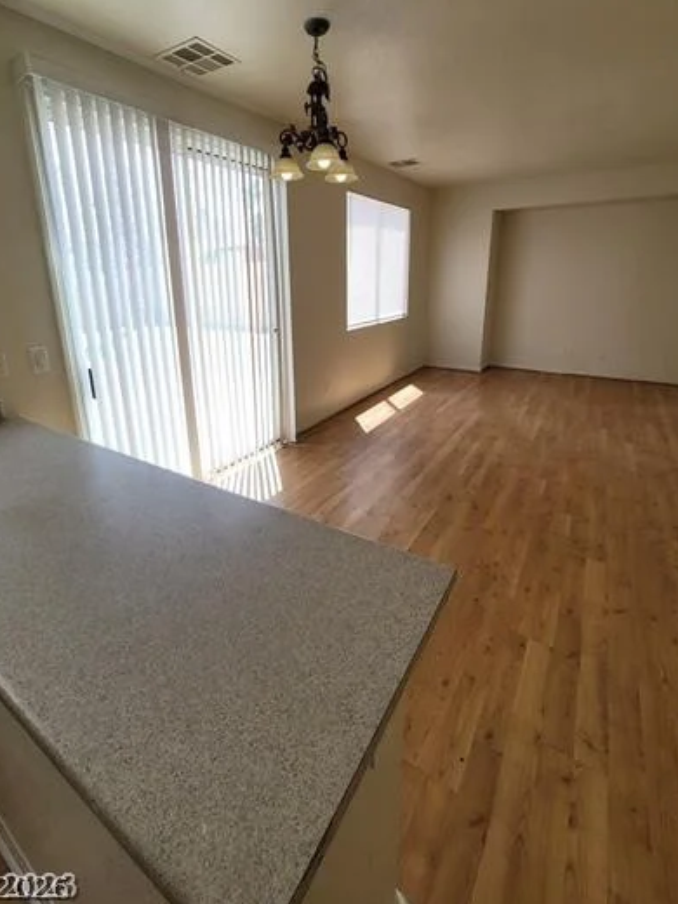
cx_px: 313
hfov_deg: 81.6
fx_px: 392
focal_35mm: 15
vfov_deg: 97.6
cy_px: 389
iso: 64
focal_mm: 2.2
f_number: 2.2
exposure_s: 1/259
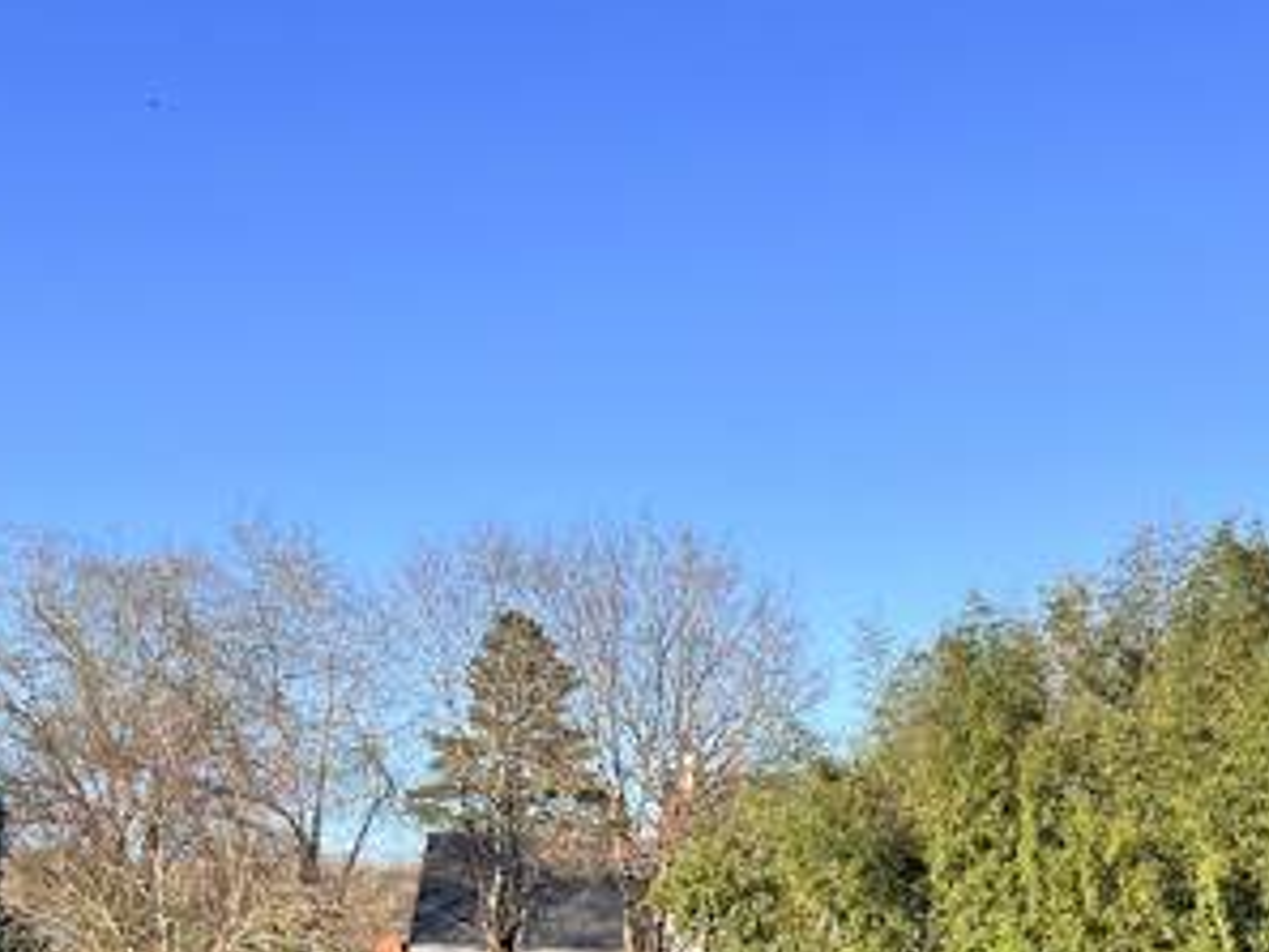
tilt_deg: -5.5
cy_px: 1255
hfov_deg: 27.6
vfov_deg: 19.3
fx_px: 2567
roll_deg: -0.4
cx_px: 829
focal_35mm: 70
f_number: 1.5
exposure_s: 1/1645
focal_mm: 5.7
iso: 50
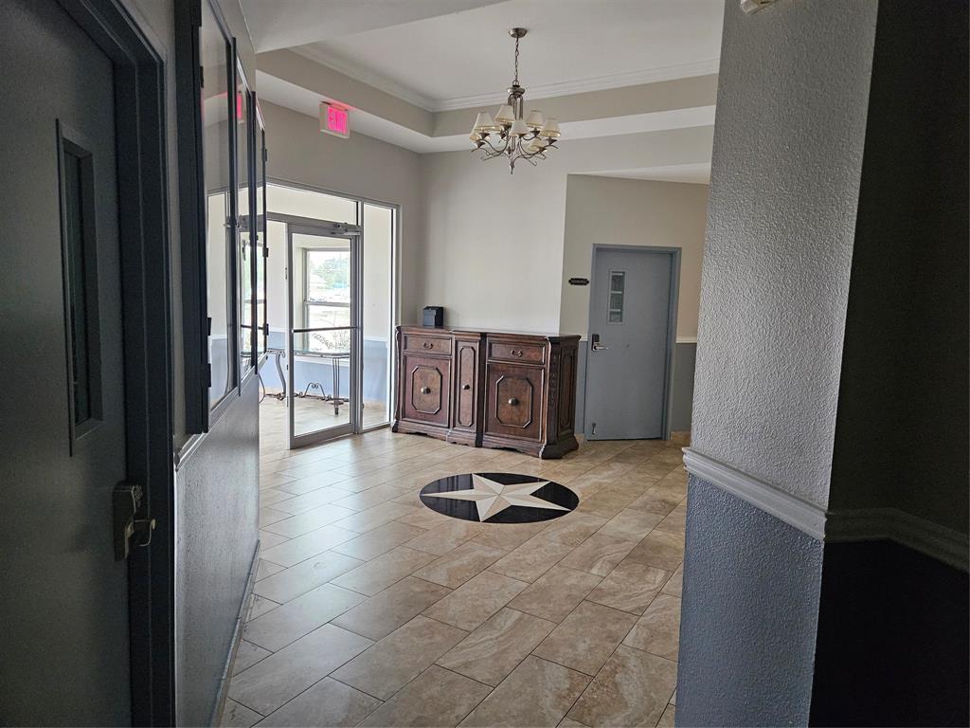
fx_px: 644
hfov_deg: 73.9
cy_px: 364
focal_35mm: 23
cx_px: 485
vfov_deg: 58.9
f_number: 1.8
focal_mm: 5.4
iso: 1000
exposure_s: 1/120
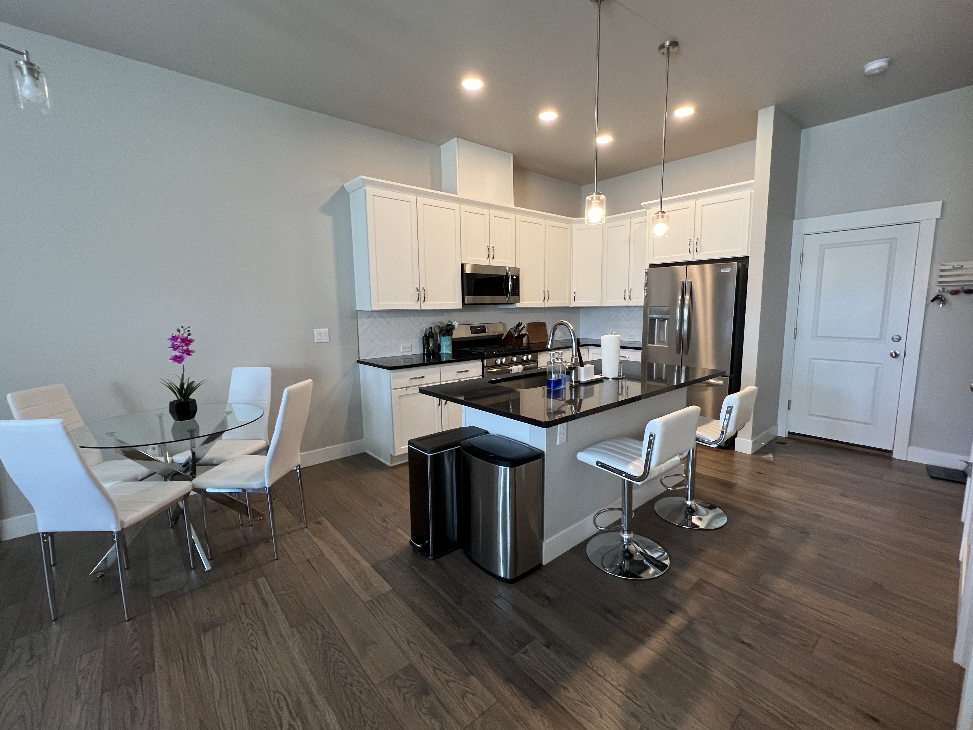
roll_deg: +0.4
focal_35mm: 14
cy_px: 361
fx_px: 394
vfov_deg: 85.7
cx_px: 500
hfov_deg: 102.0
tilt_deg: -8.0
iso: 250
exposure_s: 1/120
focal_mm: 1.57
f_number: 1.8
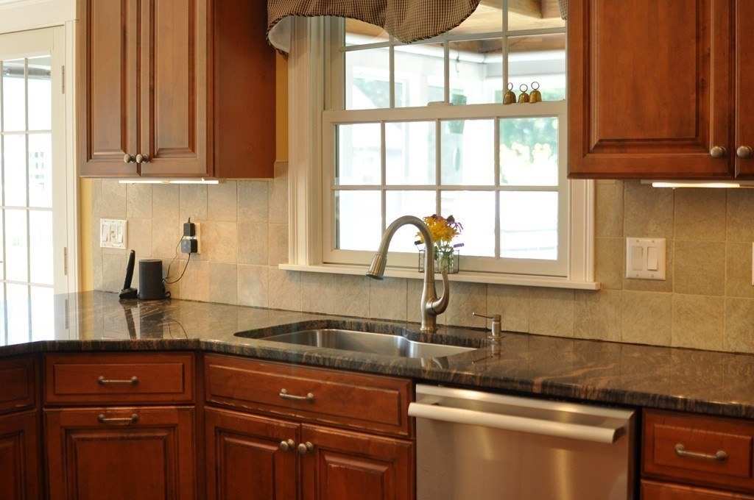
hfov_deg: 37.9
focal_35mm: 52
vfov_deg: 25.7
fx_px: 1098
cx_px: 377
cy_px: 250
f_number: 2.5
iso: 400
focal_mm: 35
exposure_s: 1/160
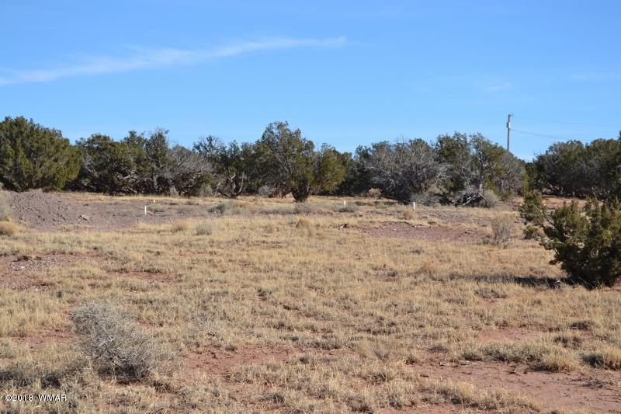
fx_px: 1423
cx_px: 310
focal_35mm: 82
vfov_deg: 16.5
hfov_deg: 24.6
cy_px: 207
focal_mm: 55
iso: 100
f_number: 8
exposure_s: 1/250
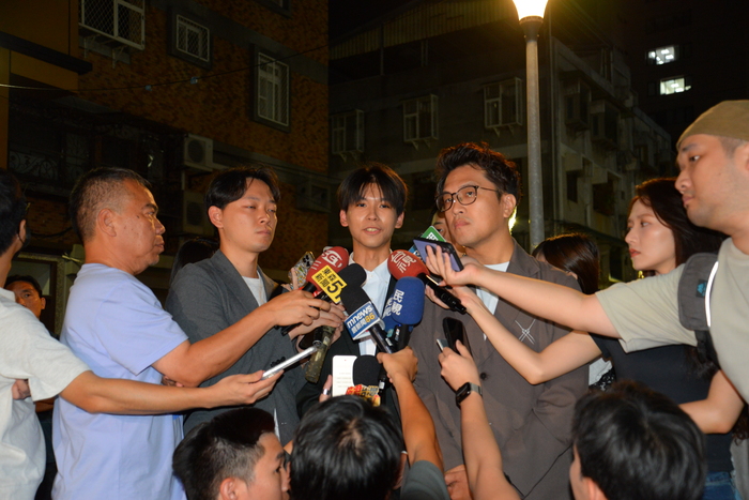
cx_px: 374
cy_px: 250
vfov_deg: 33.4
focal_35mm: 40
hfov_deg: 48.4
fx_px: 832
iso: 2000
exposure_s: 1/125
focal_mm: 40
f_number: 4.5
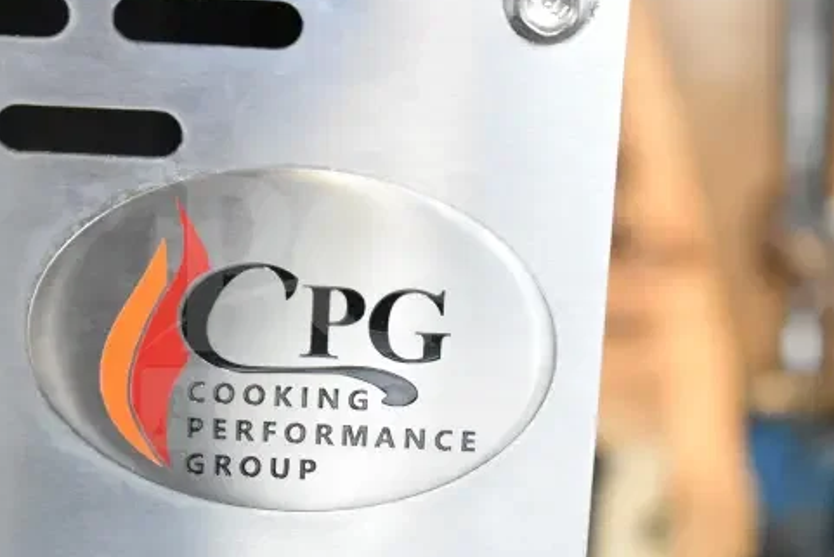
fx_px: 2425
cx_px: 335
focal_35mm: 105
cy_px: 313
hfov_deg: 19.5
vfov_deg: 13.1
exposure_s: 1/100
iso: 6400
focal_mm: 55
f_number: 5.6
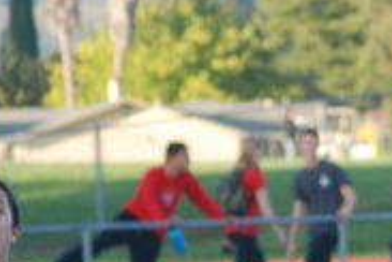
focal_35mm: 856
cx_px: 595
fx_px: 9320
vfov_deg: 1.6
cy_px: 355
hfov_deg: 2.4
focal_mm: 102
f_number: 4.8
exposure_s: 1/320
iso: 400
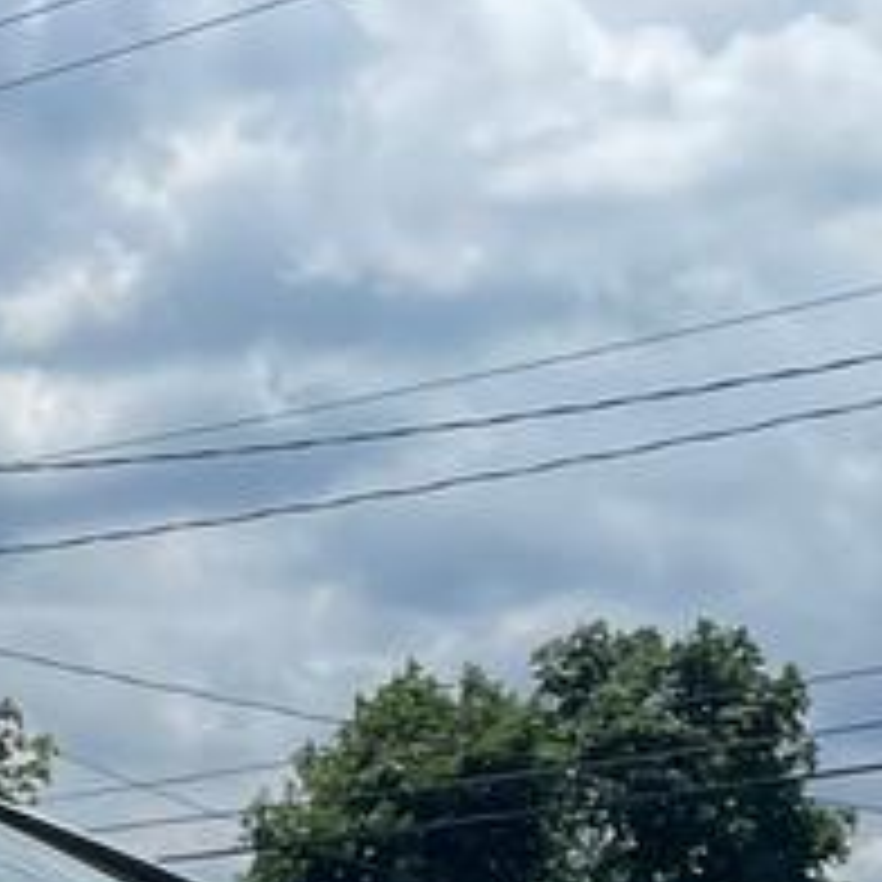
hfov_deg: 11.5
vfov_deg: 10.3
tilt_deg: -8.4
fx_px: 4324
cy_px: 2030
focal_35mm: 150
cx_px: -122
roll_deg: +3.5
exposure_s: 1/4464
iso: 32
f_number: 1.6
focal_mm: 4.2
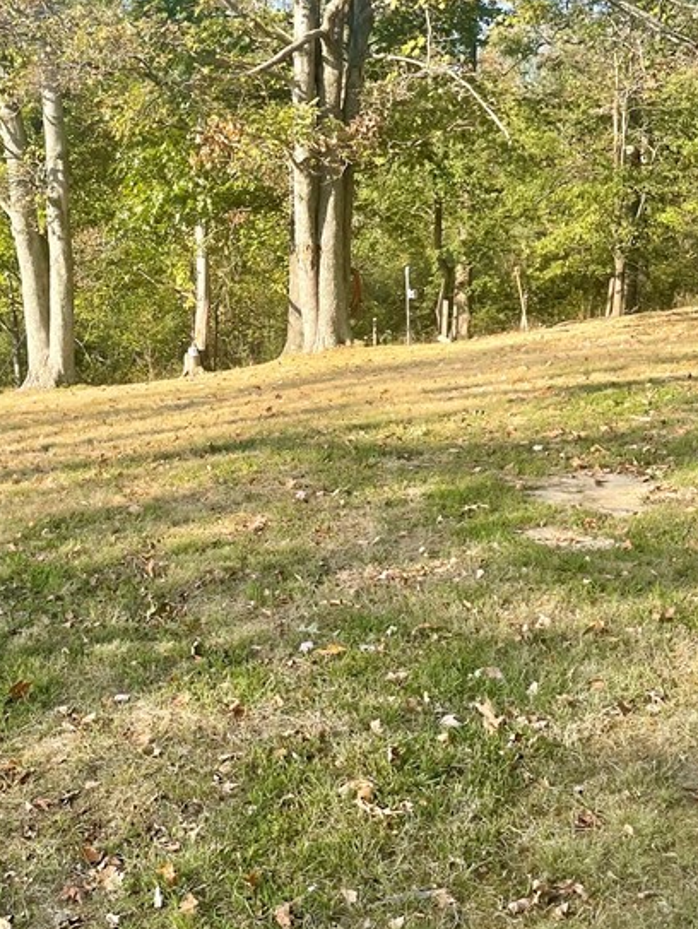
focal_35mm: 49
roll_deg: +0.8
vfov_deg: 38.8
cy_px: 382
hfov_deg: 29.4
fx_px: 1316
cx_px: 200
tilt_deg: -7.7
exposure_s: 1/807
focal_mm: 4.2
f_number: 1.6
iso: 32
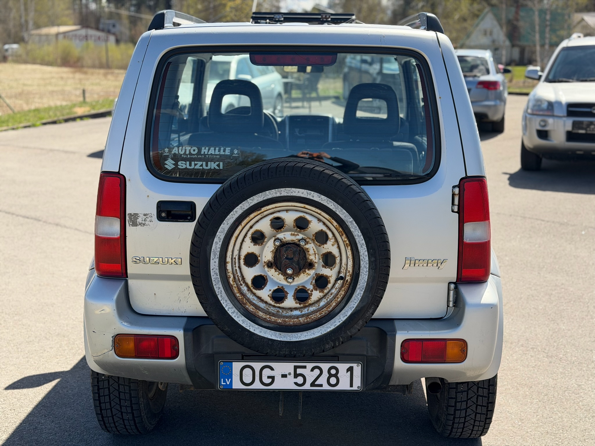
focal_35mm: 48
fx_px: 825
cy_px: 223
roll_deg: -0.7
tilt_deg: -11.1
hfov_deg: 39.7
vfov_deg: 30.3
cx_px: 298
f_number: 1.78
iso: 64
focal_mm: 6.76
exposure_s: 1/2342
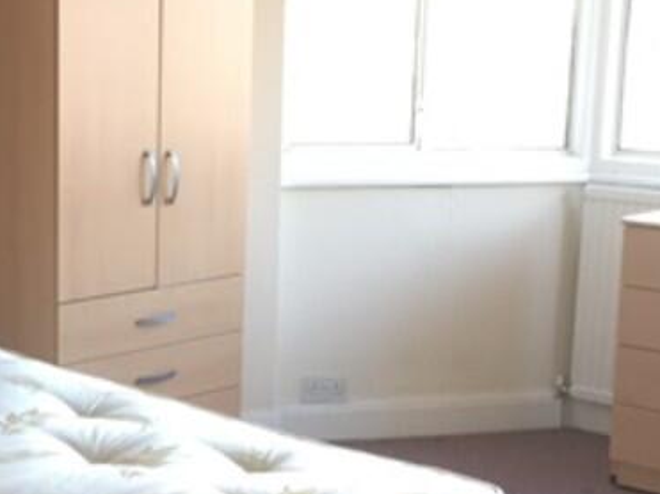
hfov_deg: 24.1
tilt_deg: -11.5
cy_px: 322
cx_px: 139
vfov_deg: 18.4
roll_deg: -1.4
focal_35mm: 80
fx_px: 1525
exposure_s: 1/33
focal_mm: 4.15
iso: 80
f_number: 2.2
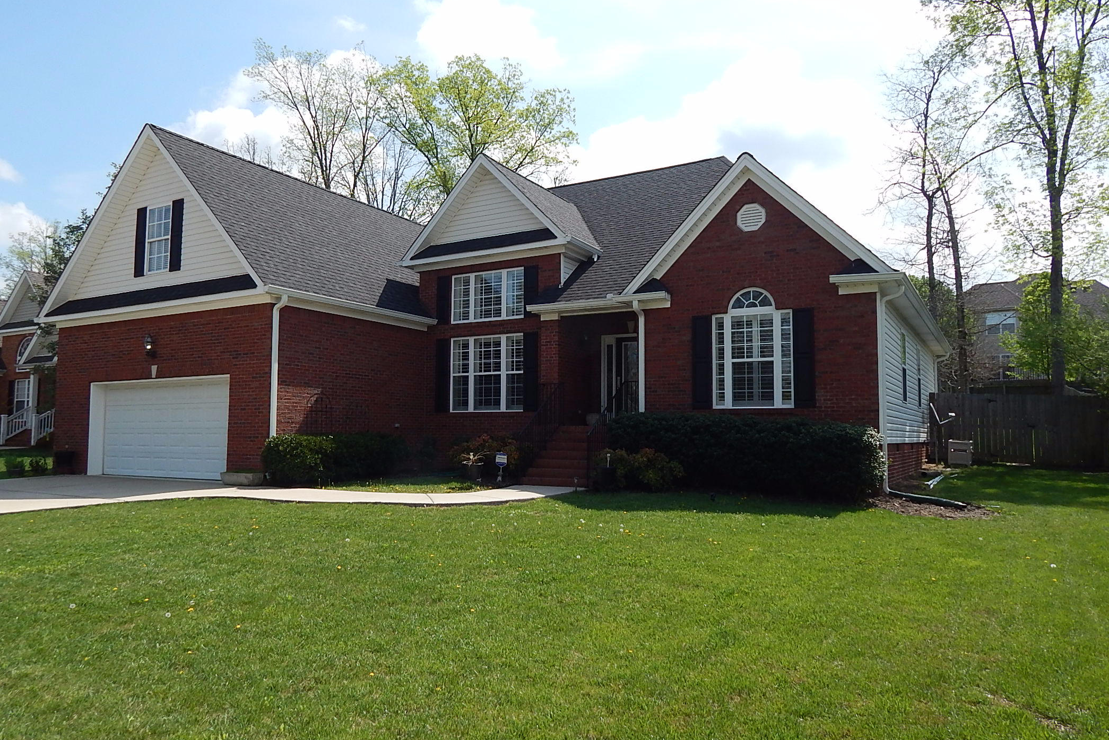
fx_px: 801
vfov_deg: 49.6
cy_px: 372
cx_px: 509
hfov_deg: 69.3
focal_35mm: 26
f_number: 6
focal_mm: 4
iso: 125
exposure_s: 1/400
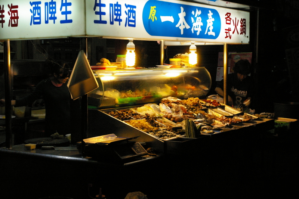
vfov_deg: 21.1
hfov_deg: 31.2
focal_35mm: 64
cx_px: 150
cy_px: 100
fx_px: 536
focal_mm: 43
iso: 1600
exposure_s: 1/125
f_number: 6.7
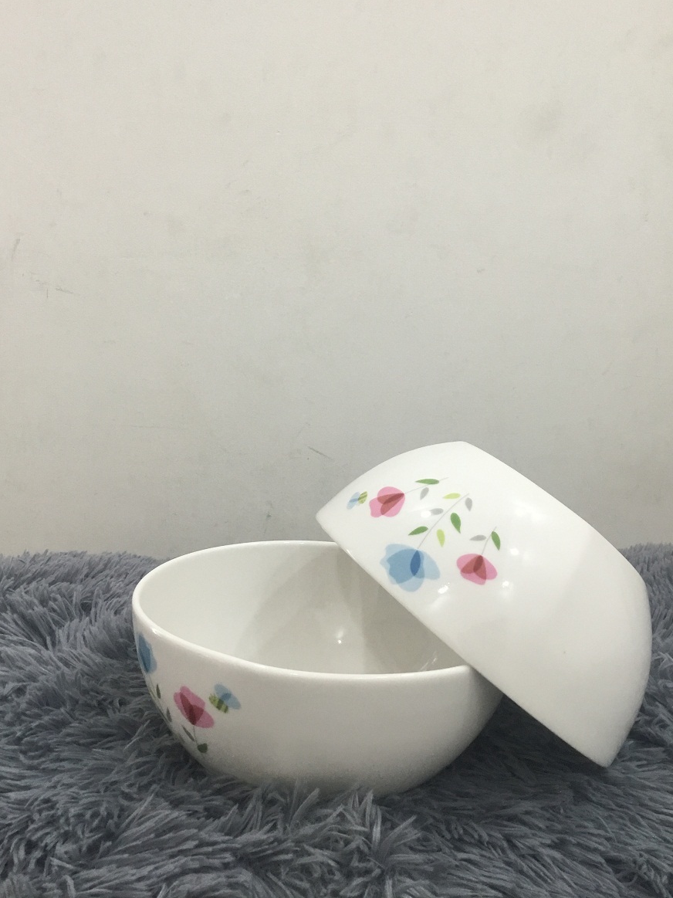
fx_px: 830
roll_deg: -0.9
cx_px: 329
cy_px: 435
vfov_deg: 56.8
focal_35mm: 32
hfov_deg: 44.2
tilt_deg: -9.1
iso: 64
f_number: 2.4
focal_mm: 3.3
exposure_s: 1/33
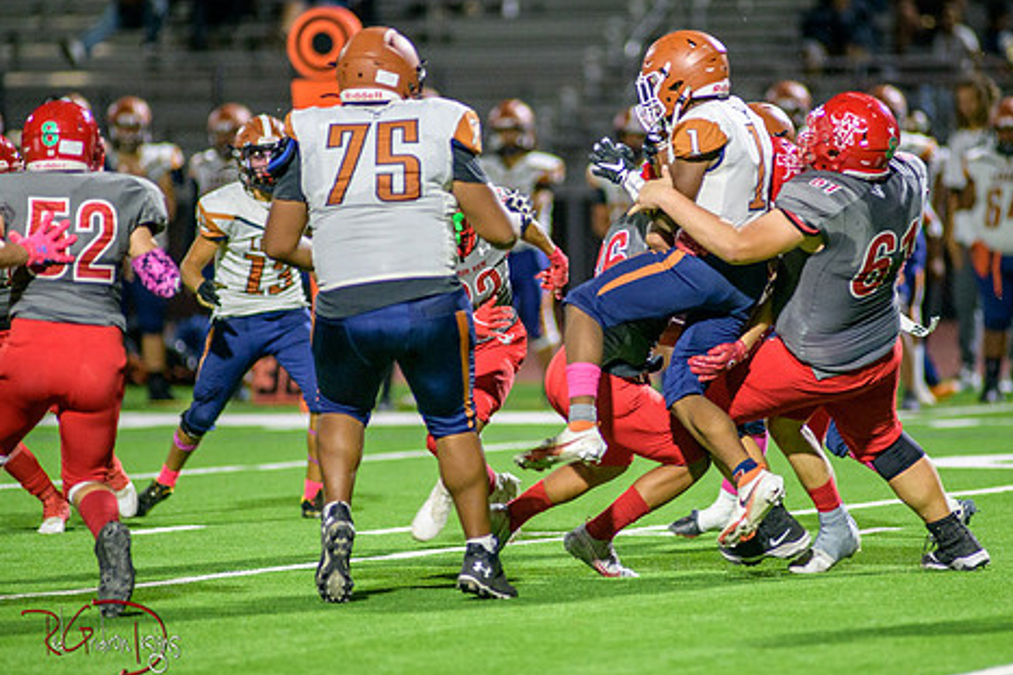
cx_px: 594
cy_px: 324
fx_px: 10492
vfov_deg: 3.7
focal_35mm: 373
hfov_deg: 5.5
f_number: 2.8
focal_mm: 300
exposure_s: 1/500
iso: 2000
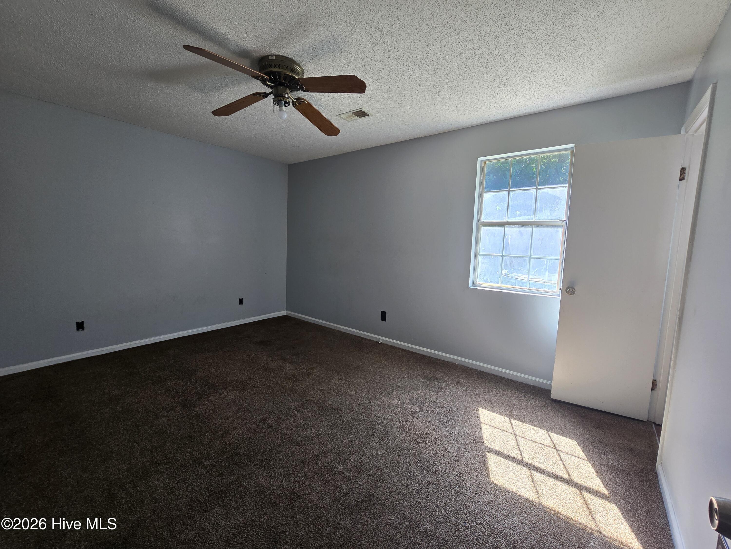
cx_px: 366
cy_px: 274
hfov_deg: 106.2
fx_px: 275
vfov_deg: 89.9
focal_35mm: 13
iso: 64
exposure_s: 1/60
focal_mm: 2.2
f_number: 2.2
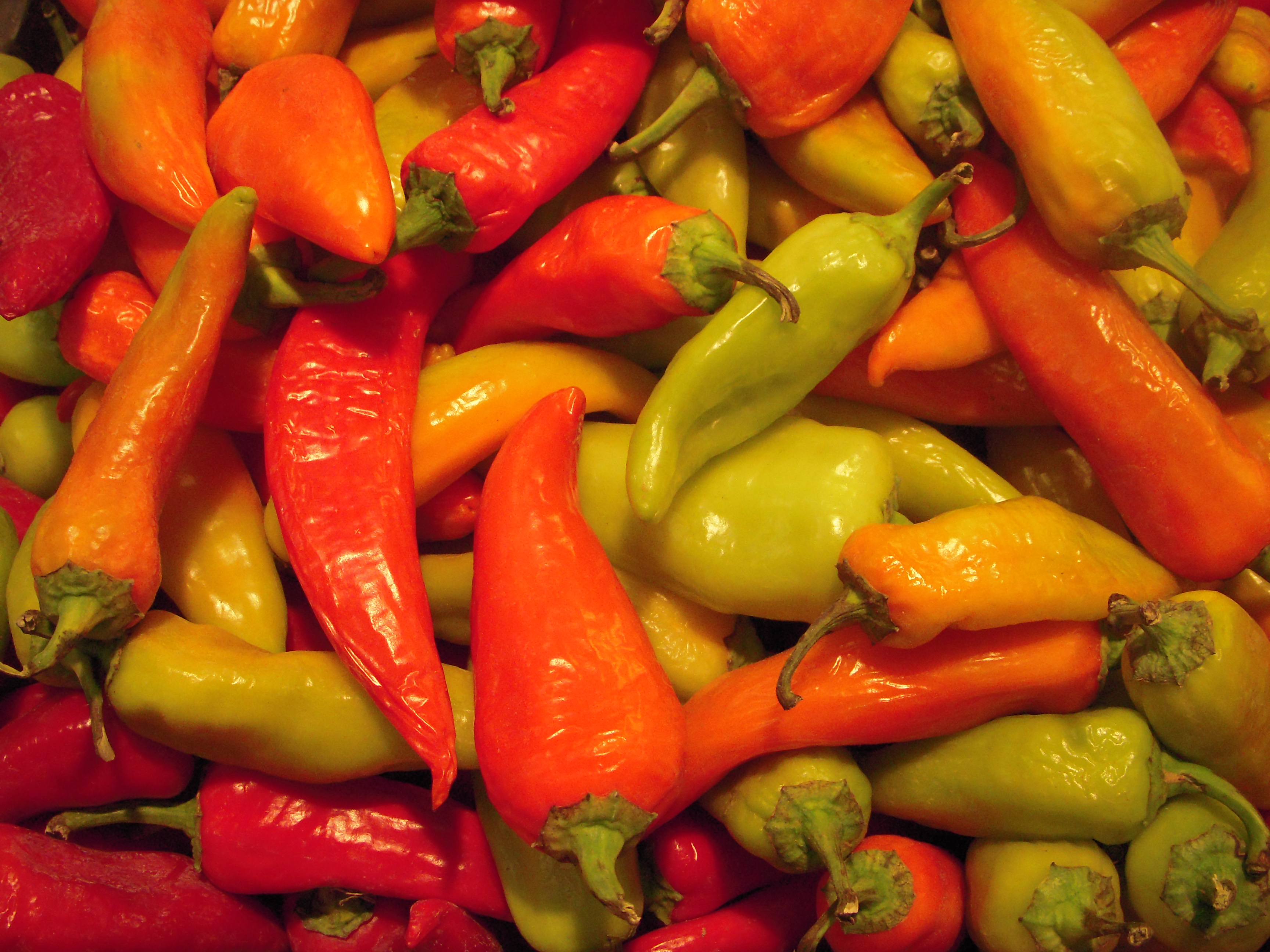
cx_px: 635
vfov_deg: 37.7
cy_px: 476
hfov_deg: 49.0
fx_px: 1394
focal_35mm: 38
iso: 400
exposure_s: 1/50
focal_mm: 6.3
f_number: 3.3
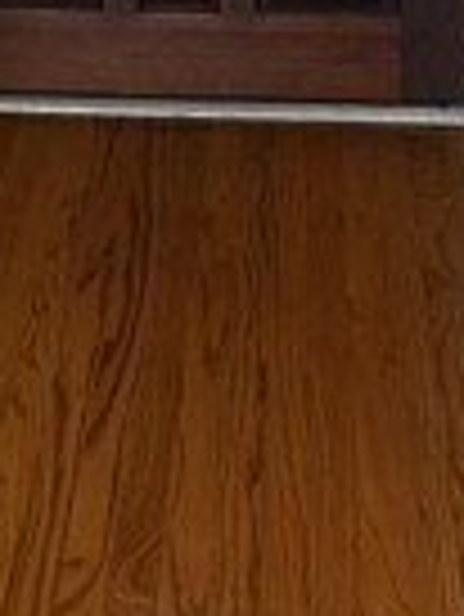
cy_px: -229
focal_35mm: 112
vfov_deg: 16.4
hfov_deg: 13.0
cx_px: -54
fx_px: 1999
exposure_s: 1/60
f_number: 1.78
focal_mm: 6.76
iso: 400
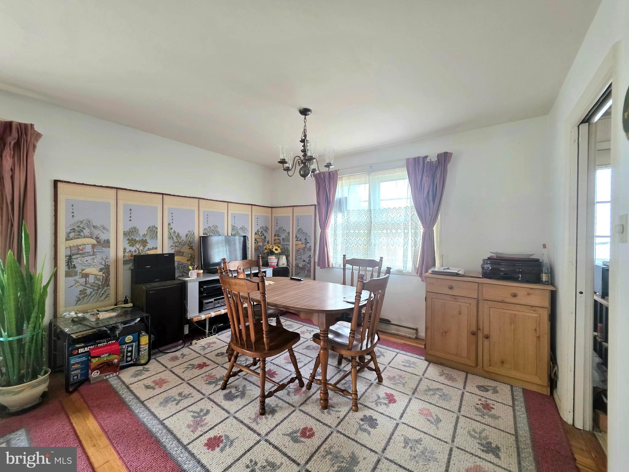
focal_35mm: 13
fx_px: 236
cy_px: 236
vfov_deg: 89.9
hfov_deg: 106.2
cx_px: 314
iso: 125
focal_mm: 2.2
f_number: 1.9
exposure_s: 1/120
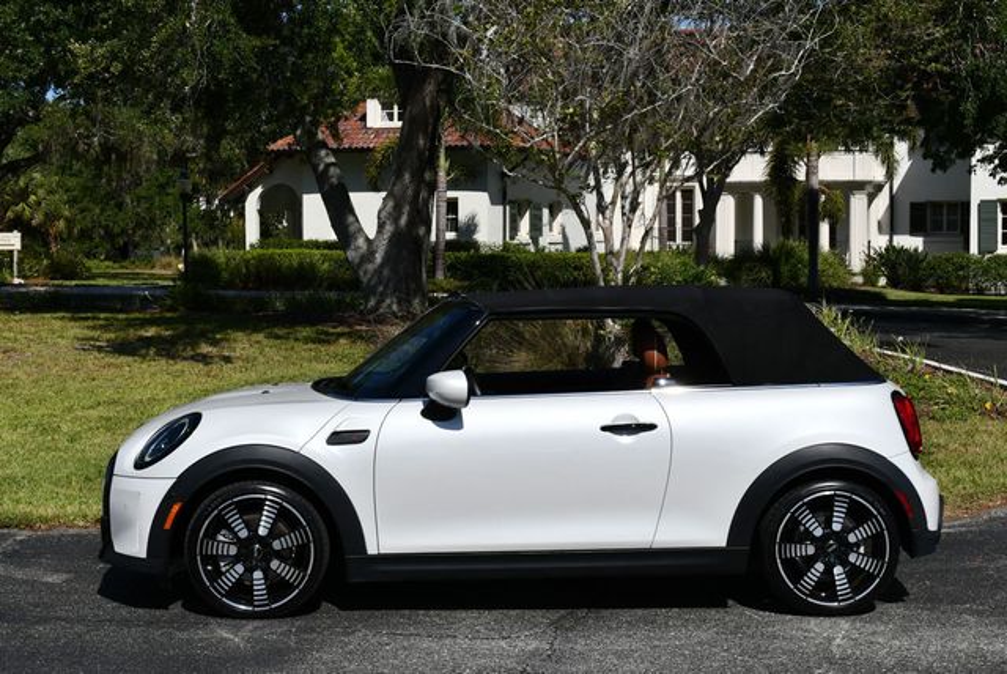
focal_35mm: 60
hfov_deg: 33.4
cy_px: 337
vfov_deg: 22.7
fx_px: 1680
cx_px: 504
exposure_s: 1/400
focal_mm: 30
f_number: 9
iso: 100
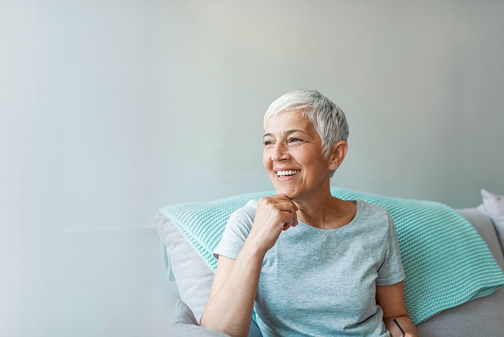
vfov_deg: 37.9
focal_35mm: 35
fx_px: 490
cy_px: 168
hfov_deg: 54.4
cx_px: 252
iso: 125
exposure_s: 1/200
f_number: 1.8
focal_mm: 35
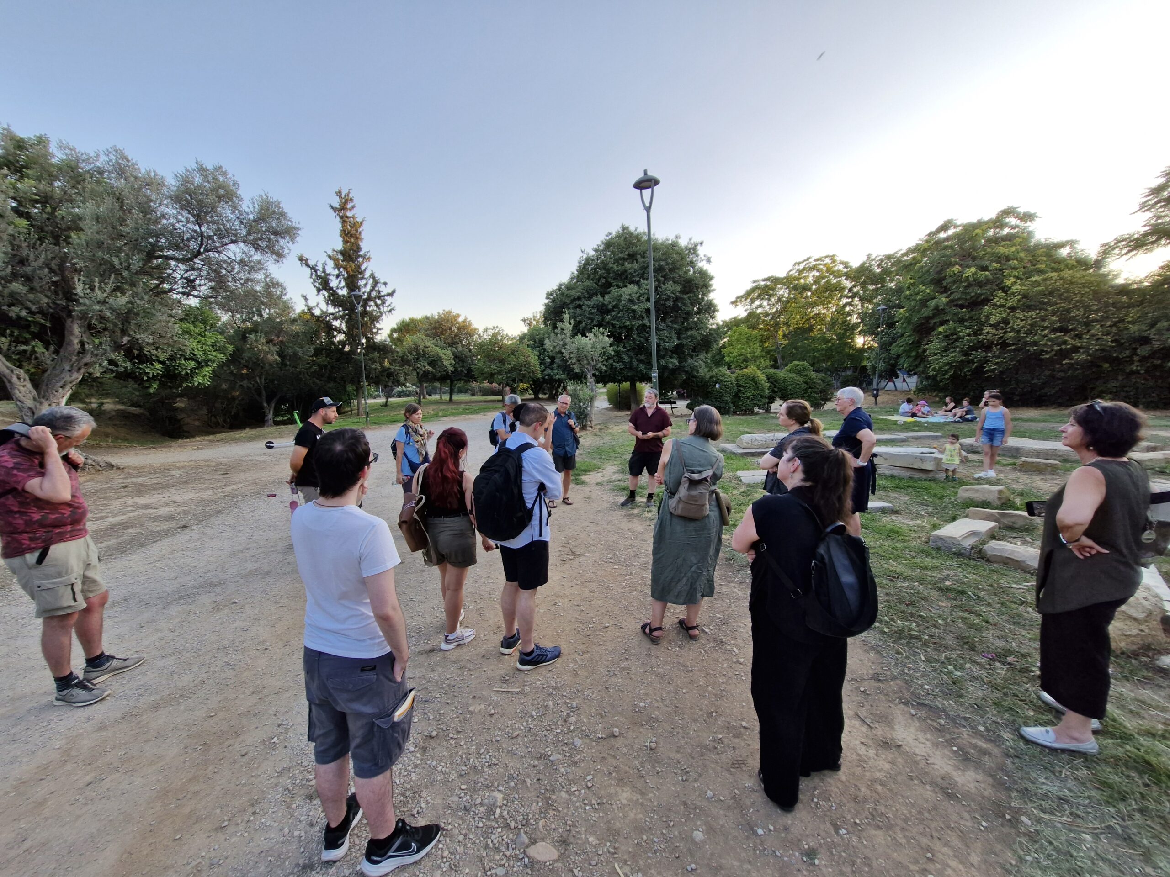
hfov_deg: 106.2
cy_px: 438
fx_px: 439
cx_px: 585
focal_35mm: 13
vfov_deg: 89.9
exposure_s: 1/275
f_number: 2.2
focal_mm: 1.74
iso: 50
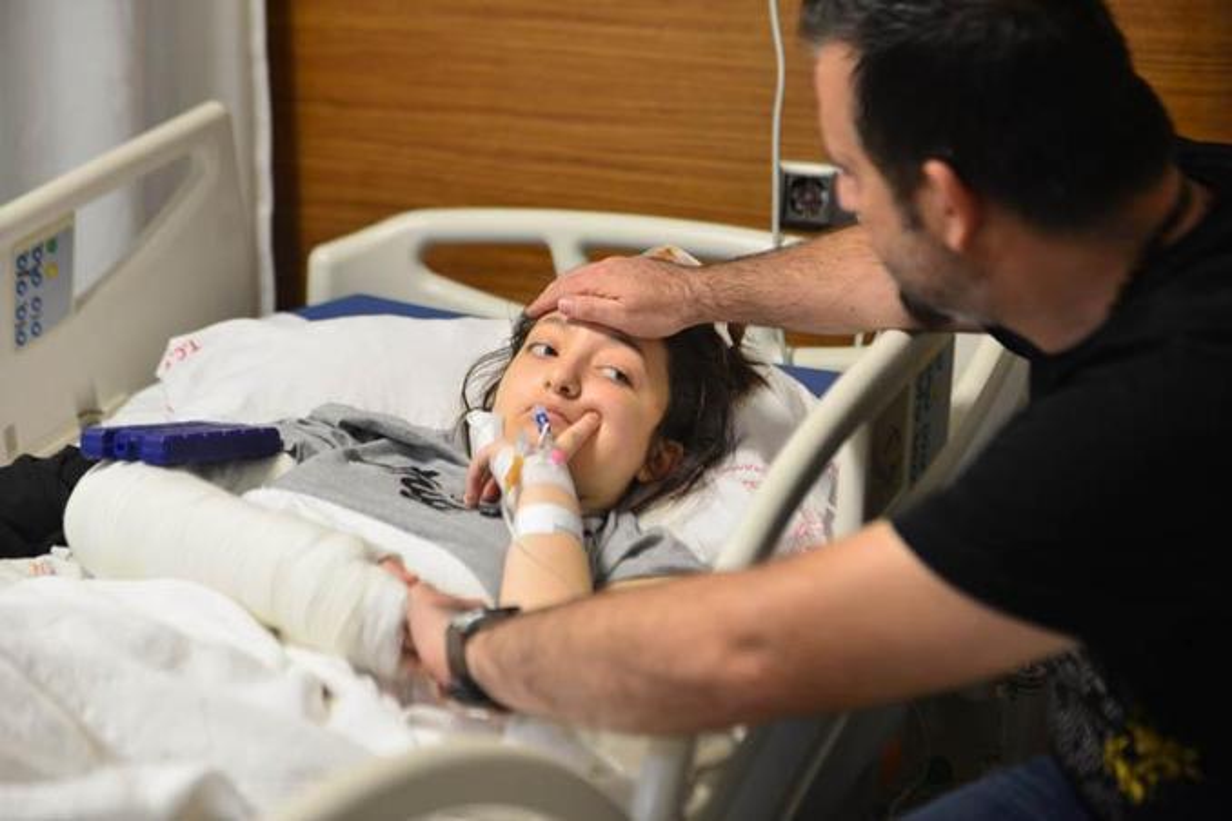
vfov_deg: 19.5
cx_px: 616
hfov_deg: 28.8
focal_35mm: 70
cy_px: 410
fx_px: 2395
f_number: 2.8
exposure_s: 1/125
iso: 1250
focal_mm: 70
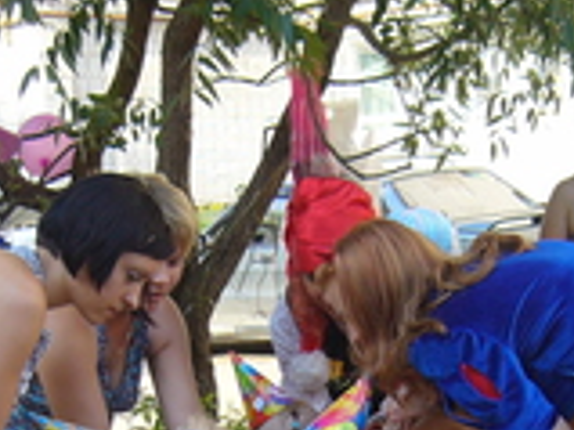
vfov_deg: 14.7
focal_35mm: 99
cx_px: 296
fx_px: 1640
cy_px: 397
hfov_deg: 19.8
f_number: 2.8
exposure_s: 1/160
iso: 64
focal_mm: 5.8
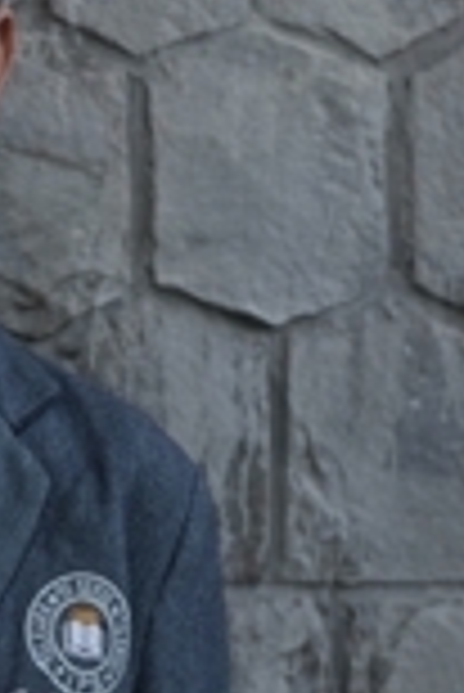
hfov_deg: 7.9
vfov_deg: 11.9
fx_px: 3318
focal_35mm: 172
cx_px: -133
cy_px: 428
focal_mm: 59
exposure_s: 1/125
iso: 400
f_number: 8
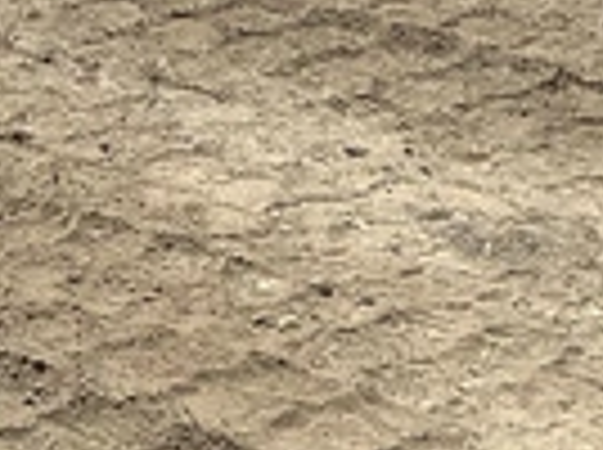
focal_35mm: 157
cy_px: 115
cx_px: -405
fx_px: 2730
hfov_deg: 11.8
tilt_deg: -24.2
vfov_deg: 9.4
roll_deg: -1.3
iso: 25
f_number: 1.8
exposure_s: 1/2320
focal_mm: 3
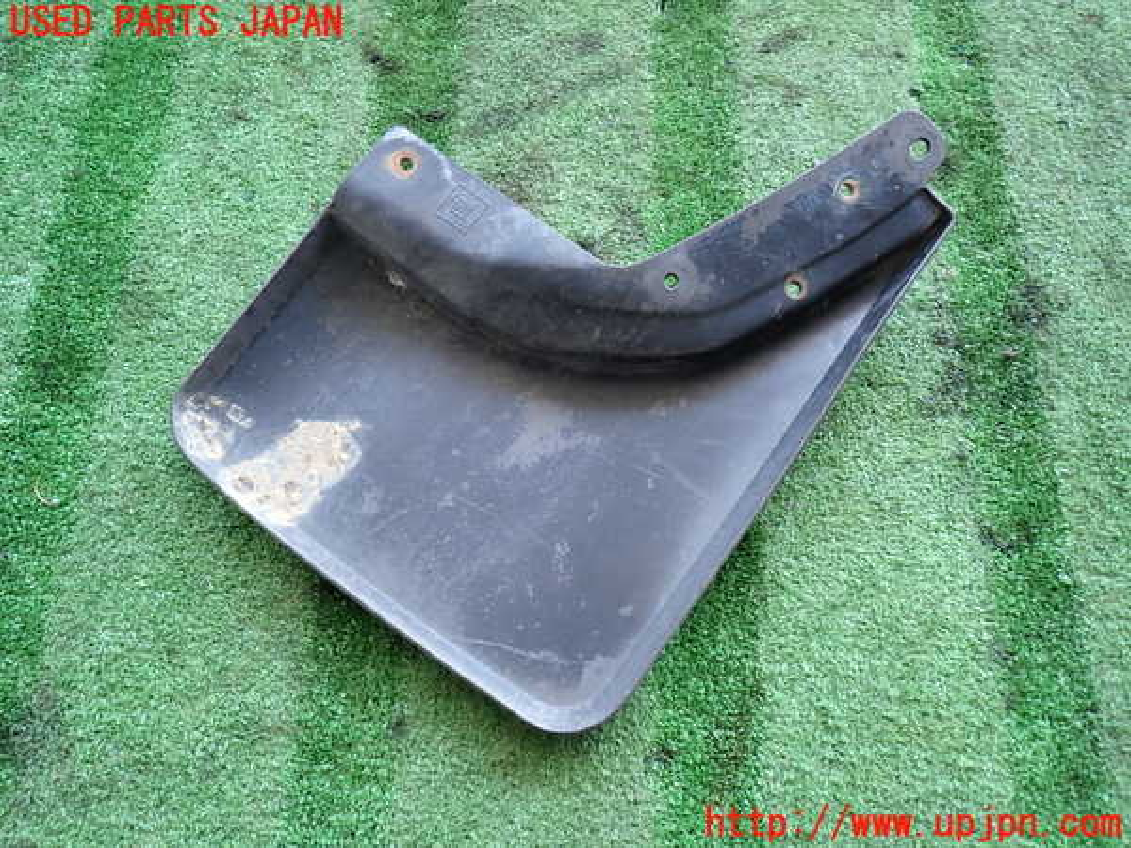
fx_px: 817
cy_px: 424
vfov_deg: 54.9
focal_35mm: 25
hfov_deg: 69.4
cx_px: 566
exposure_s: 1/60
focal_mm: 4.5
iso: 160
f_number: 2
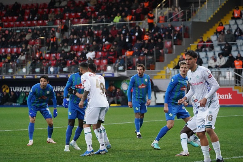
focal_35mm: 175
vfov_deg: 7.8
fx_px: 1181
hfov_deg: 11.7
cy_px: 81
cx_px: 122
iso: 10000
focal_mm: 175
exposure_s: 1/2000
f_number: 5.6
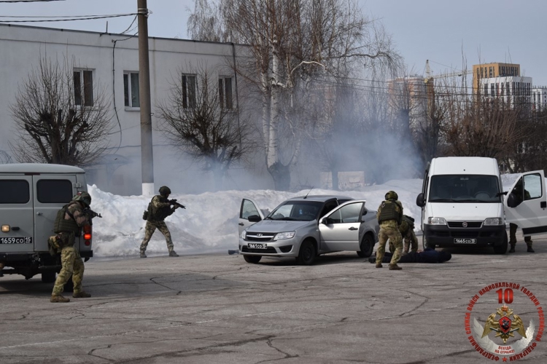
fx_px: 1253
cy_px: 182
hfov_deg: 24.6
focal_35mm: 82
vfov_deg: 16.6
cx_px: 274
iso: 400
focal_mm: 55
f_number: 5.6
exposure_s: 1/3200
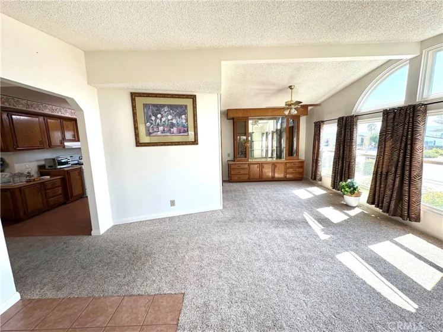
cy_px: 166
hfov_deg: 102.1
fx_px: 179
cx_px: 222
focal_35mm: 14
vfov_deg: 85.7
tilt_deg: -8.4
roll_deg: +1.7
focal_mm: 2.22
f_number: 2.2
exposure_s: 1/139
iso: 64
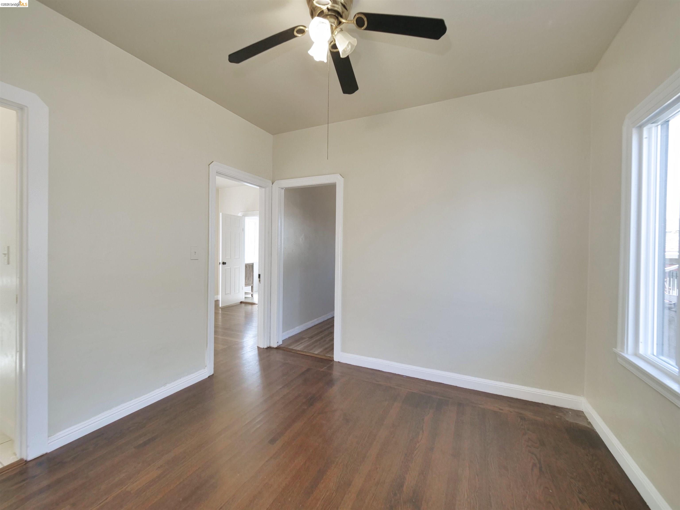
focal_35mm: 14
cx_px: 340
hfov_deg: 102.1
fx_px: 275
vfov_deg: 85.7
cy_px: 255
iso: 800
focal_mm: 7
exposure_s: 1/160
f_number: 4.5
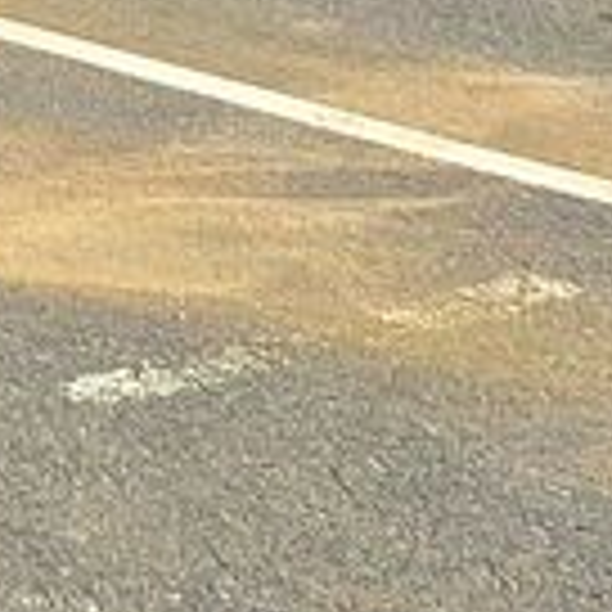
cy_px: -1116
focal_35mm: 191
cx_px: -1436
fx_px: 3820
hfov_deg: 7.6
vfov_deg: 8.1
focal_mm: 5.54
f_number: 1.8
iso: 40
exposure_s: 1/2899
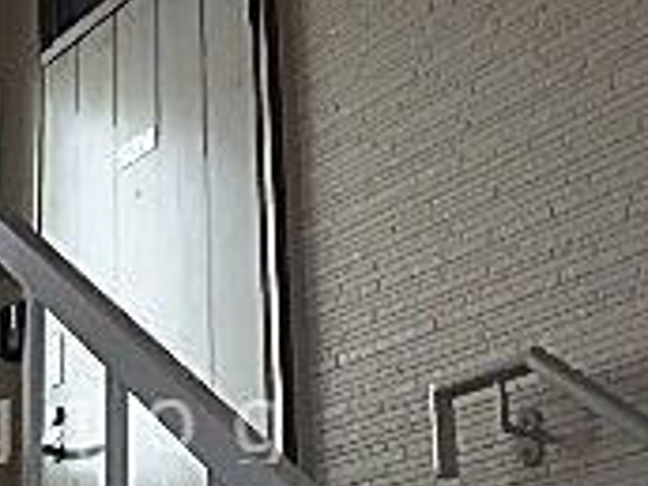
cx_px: 45
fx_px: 1460
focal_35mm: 78
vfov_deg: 18.6
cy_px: 418
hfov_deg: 24.2
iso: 320
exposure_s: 1/250
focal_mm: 3.7
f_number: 3.5
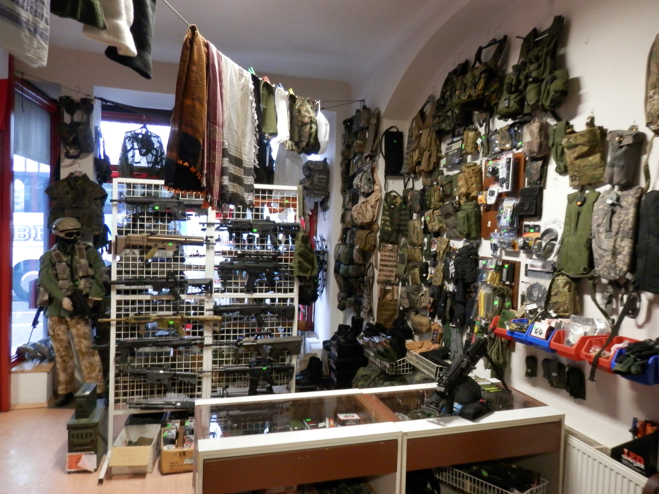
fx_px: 476
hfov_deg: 69.4
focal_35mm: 25
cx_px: 330
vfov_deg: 54.9
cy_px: 247
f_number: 3
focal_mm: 4.5
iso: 250
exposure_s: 1/8
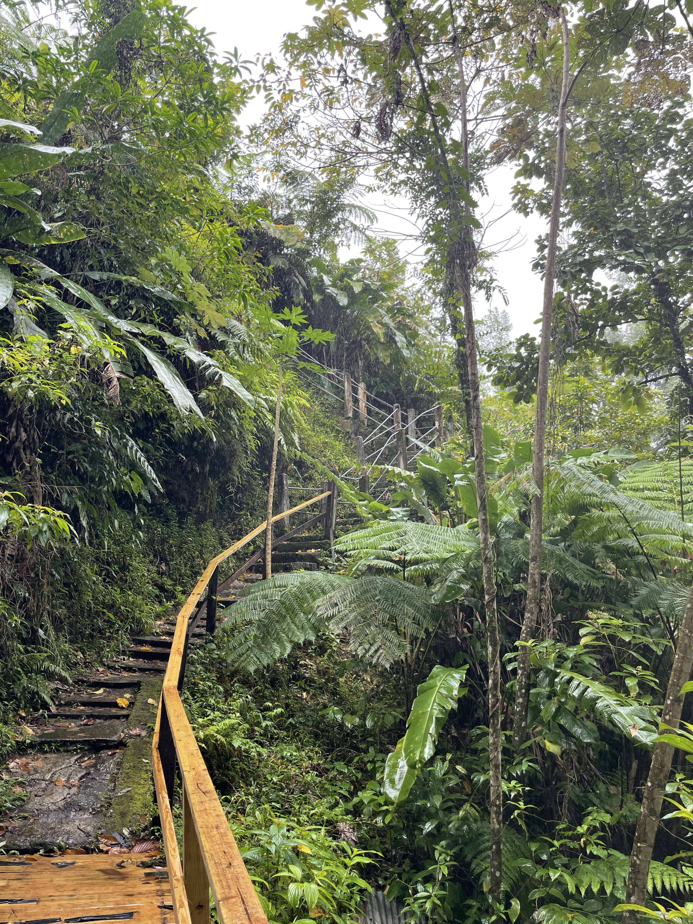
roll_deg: +2.1
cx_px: 343
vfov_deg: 65.3
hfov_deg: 51.4
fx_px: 721
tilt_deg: +12.5
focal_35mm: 27
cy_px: 477
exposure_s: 1/383
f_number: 1.6
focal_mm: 4.2
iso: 32
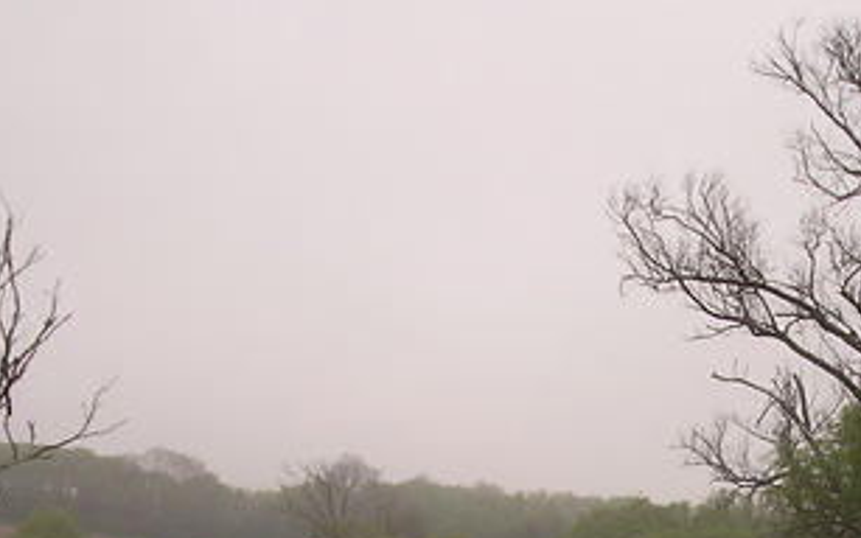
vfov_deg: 15.2
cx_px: 707
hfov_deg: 24.2
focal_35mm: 84
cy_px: 555
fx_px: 1971
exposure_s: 1/194
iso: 100
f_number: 5.6
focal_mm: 5.8
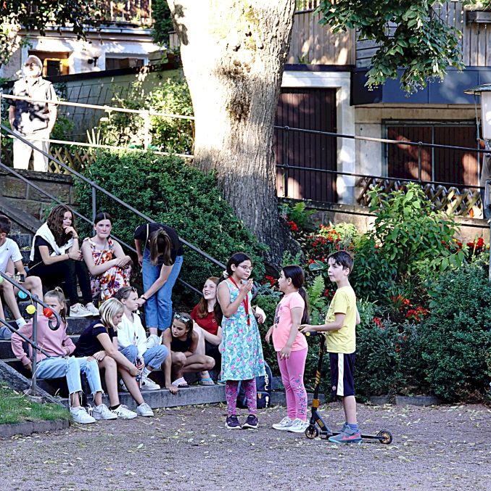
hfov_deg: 12.0
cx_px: 127
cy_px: 247
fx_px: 2321
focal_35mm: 145
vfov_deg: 12.1
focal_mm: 75
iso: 400
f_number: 5.6
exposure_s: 1/100
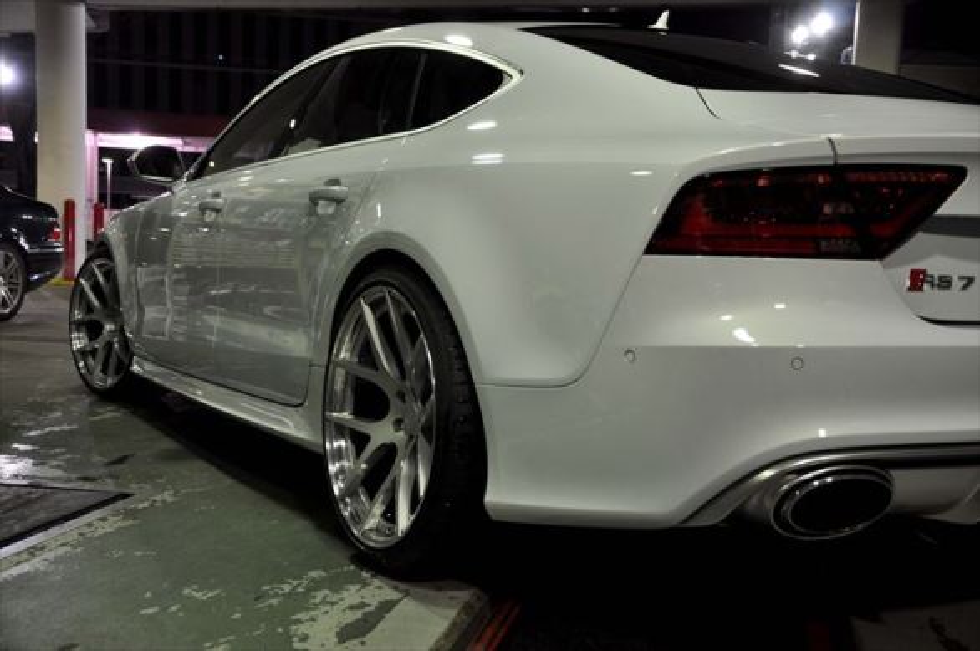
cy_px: 326
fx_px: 1142
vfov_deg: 31.8
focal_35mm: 42
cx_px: 490
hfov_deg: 46.5
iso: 500
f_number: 4
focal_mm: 28
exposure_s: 1/50
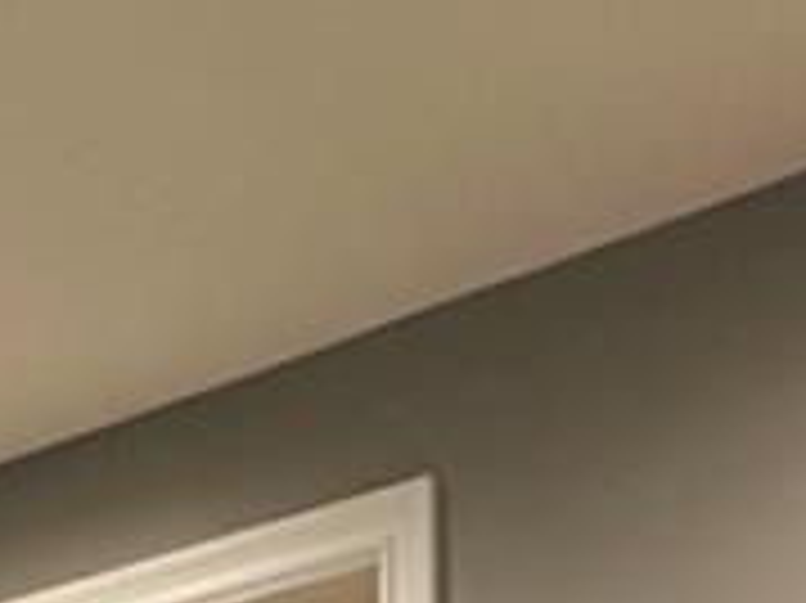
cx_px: 315
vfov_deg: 13.5
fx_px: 1861
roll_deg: -0.9
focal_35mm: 80
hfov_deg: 24.4
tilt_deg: -0.7
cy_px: 1436
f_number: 2.2
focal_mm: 2.22
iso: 320
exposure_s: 1/60
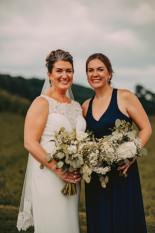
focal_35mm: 120
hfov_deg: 11.4
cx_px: 78
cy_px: 116
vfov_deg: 17.1
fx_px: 775
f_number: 2.8
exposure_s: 1/1000
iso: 200
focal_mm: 120
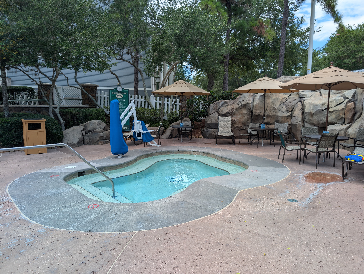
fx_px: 253
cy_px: 137
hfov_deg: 71.5
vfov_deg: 56.9
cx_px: 182
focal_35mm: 24
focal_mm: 6.9
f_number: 1.68
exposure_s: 1/654
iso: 21
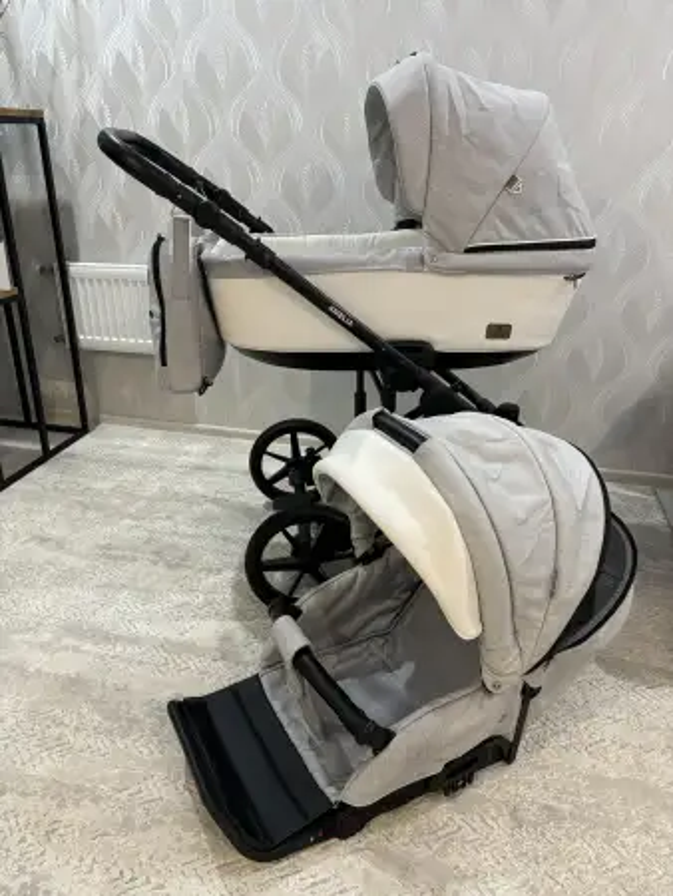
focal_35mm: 26
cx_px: 336
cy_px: 448
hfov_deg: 53.1
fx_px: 673
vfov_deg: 67.3
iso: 200
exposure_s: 1/50
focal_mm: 5.96
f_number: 1.6
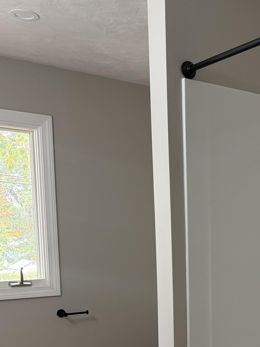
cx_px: 263
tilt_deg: -7.2
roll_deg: -0.8
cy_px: 294
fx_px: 501
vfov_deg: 36.4
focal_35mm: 50
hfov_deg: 27.4
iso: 160
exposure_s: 1/120
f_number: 1.78
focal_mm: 6.76
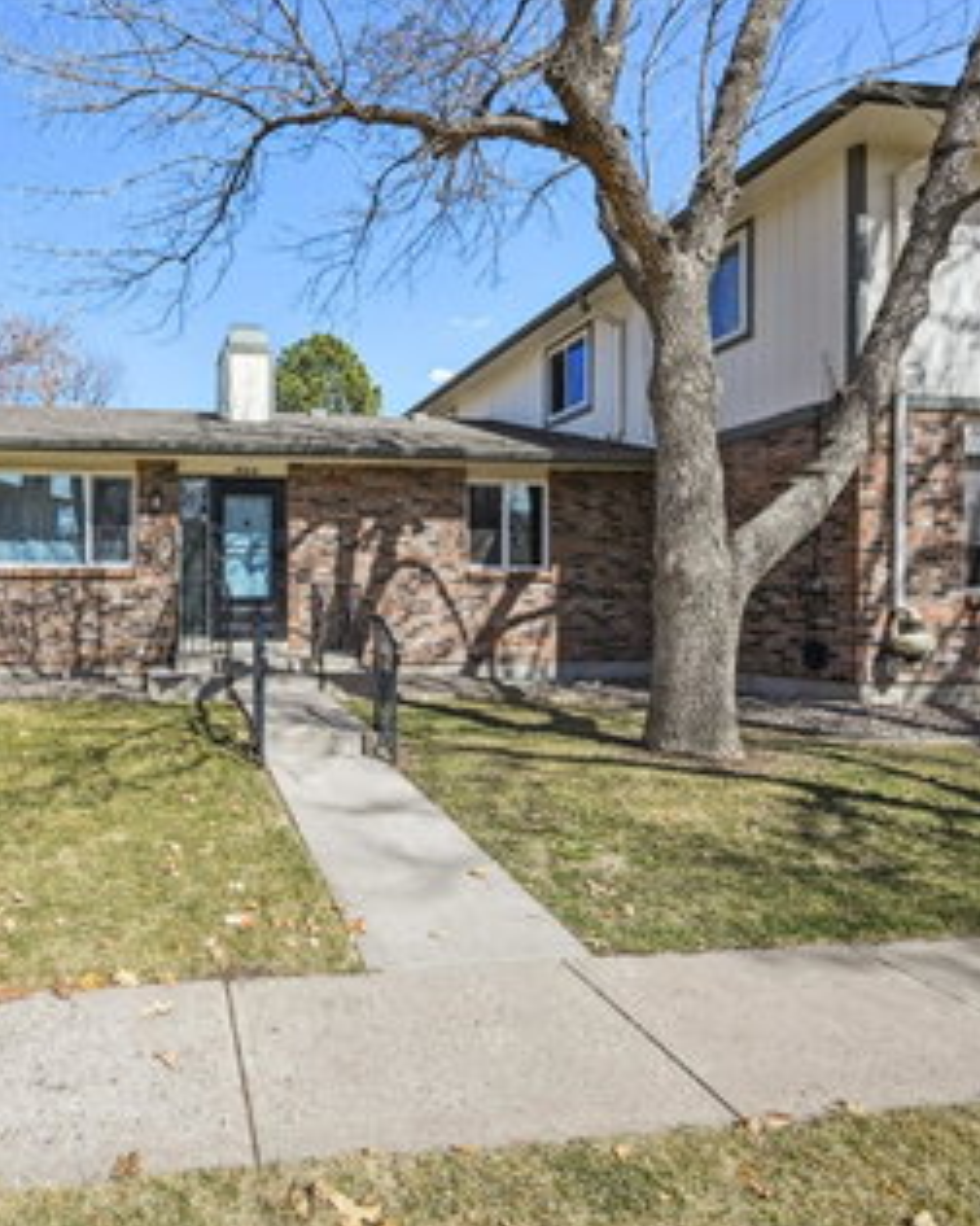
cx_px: 241
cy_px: 615
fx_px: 725
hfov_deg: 63.9
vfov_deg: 80.4
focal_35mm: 20
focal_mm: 14
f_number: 10
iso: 400
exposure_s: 1/640
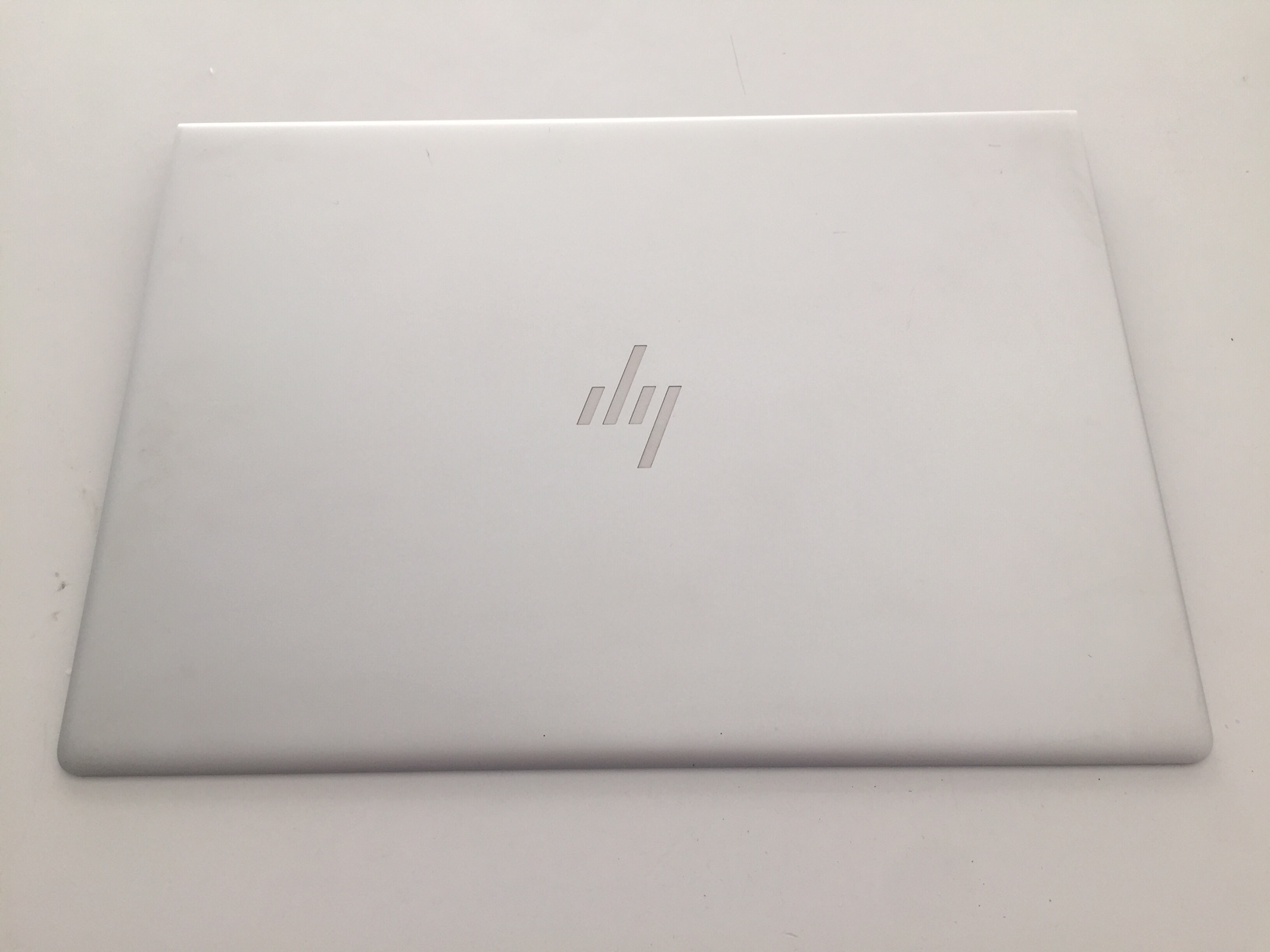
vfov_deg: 48.2
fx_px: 1064
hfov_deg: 61.7
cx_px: 635
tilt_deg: -63.9
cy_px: 476
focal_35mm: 29
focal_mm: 4.15
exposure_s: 1/227
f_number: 2.2
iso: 32
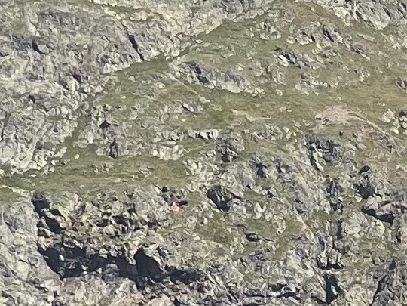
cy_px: 701
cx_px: 1204
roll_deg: +1.5
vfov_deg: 7.2
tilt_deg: +5.0
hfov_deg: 8.6
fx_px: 2281
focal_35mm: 194
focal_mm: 4.2
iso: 32
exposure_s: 1/3040
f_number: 1.6
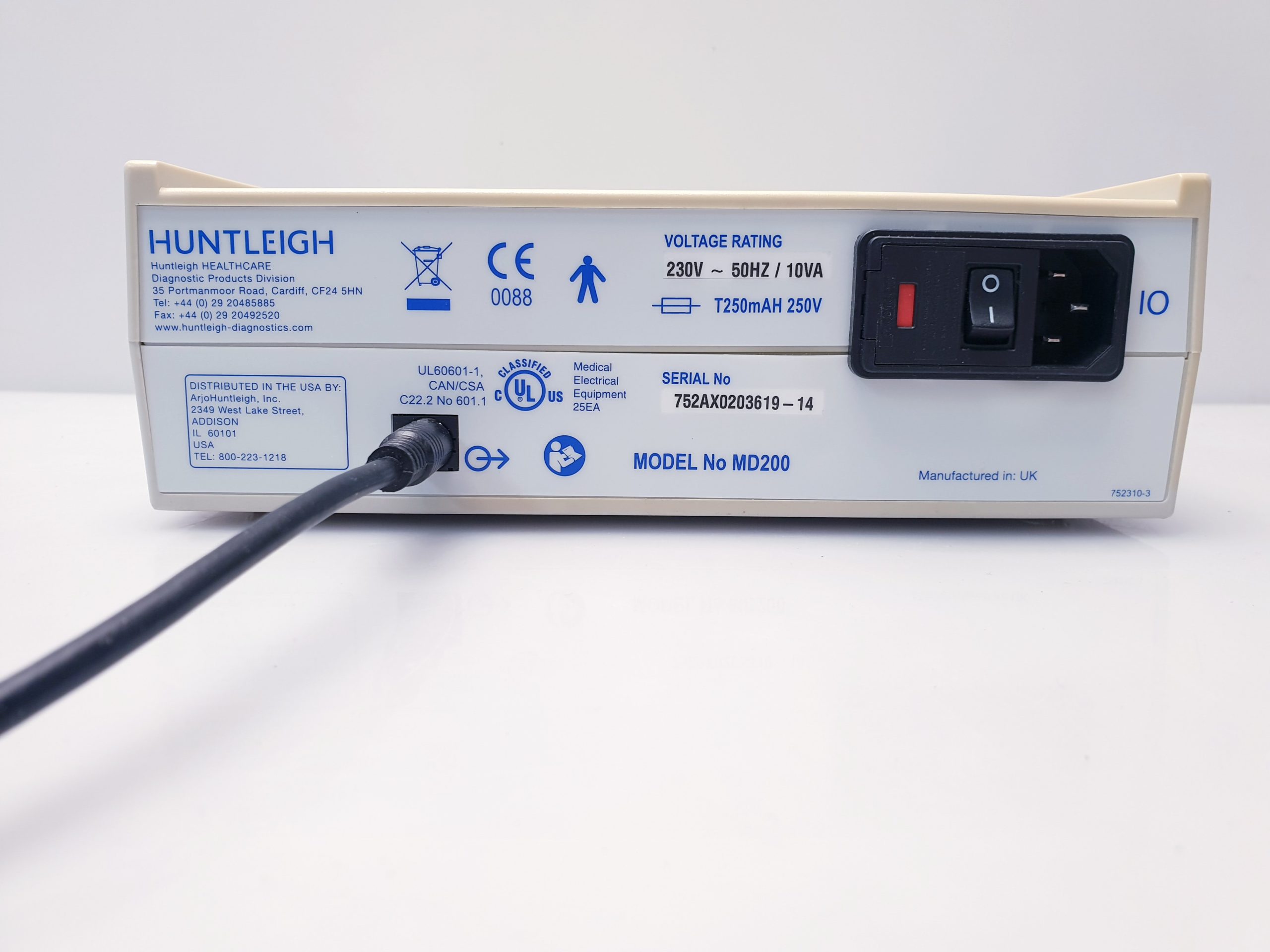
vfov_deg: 53.1
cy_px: 476
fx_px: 954
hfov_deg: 67.3
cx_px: 635
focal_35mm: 26
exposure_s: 1/50
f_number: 2.4
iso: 80
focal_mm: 4.3
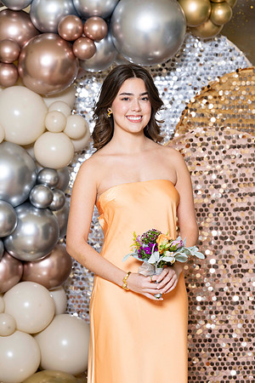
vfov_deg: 17.8
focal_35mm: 115
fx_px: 1222
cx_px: 128
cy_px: 192
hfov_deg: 11.9
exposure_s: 1/200
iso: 250
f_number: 5.6
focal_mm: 115
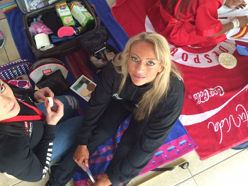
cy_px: 72
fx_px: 258
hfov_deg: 50.9
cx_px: 96
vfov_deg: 39.4
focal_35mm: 36
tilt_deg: -65.1
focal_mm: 4.15
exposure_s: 1/25
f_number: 2.2
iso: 320
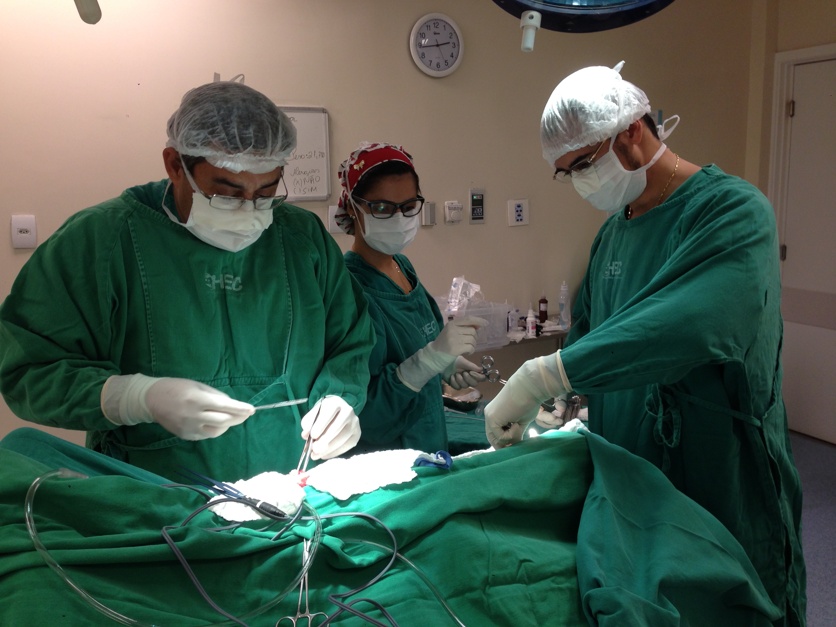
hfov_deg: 55.4
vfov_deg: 42.9
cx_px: 418
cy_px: 314
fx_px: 797
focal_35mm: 33
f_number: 2.4
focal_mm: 4.12
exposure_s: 1/60
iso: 64
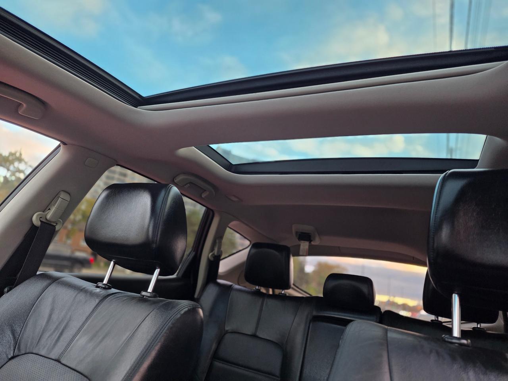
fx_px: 338
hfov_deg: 73.9
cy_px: 190
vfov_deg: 58.9
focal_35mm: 23
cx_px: 254
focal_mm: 6.25
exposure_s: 1/240
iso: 500
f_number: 1.7
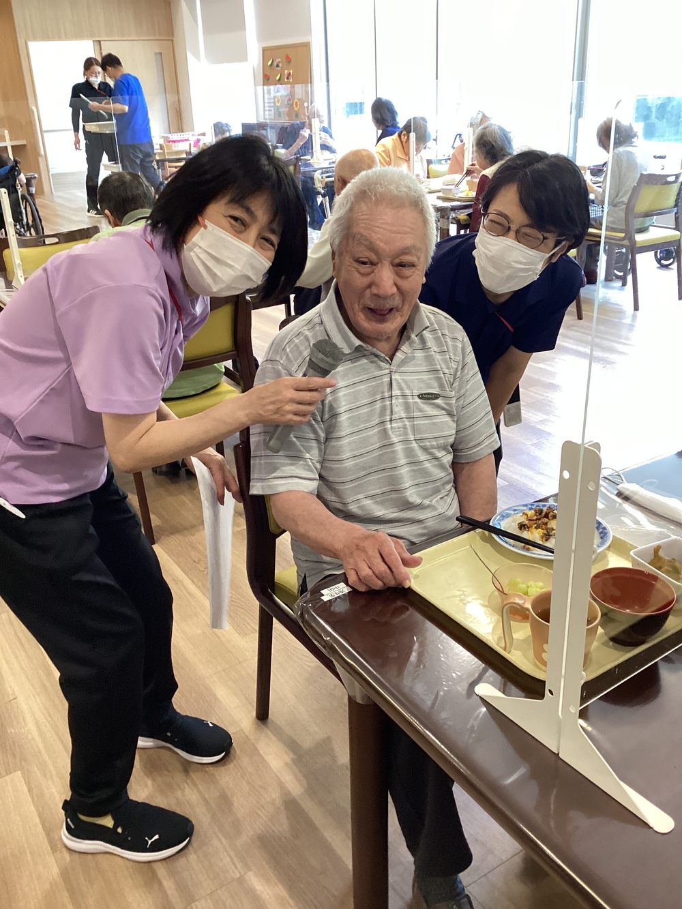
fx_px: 814
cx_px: 341
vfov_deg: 58.3
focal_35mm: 31
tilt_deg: -23.7
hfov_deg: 45.4
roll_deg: +3.5
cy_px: 454
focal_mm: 3.3
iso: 200
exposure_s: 1/50
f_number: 2.4
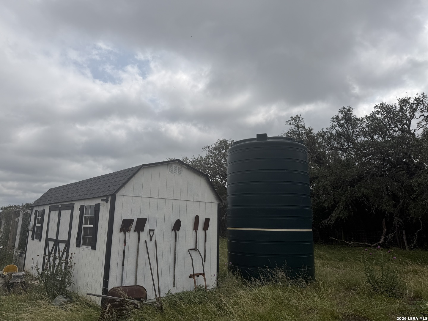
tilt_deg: +11.6
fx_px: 297
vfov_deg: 56.8
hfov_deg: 71.6
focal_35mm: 24
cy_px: 160
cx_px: 214
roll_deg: -0.1
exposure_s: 1/11905
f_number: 1.78
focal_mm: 6.76
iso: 80
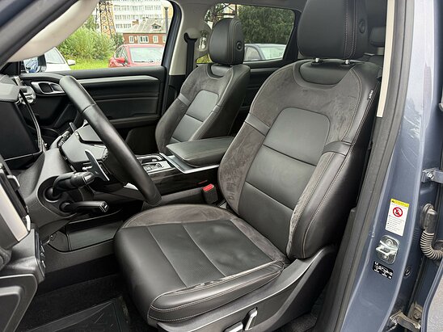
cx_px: 222
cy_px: 166
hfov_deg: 71.6
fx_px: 307
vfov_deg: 56.8
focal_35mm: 24
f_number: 1.78
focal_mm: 6.76
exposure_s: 1/168
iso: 200
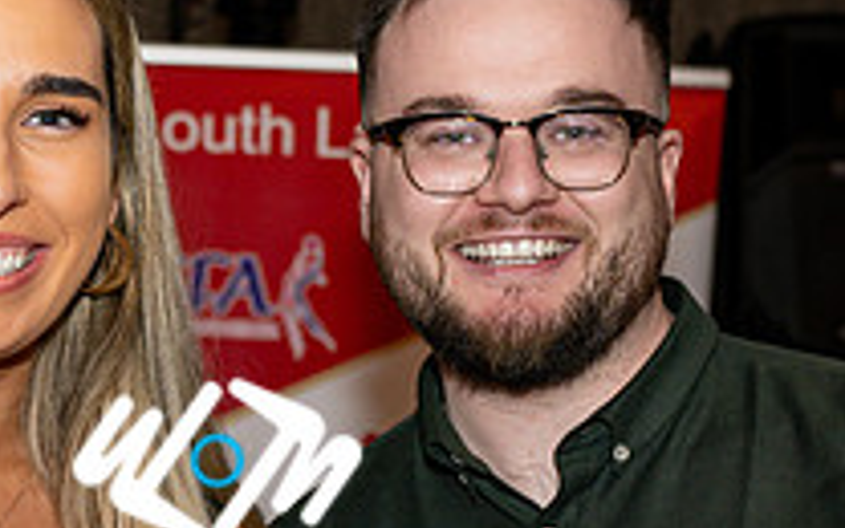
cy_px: 434
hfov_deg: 15.1
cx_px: 233
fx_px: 3178
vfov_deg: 9.5
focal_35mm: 138
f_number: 4
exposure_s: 1/125
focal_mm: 39
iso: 500
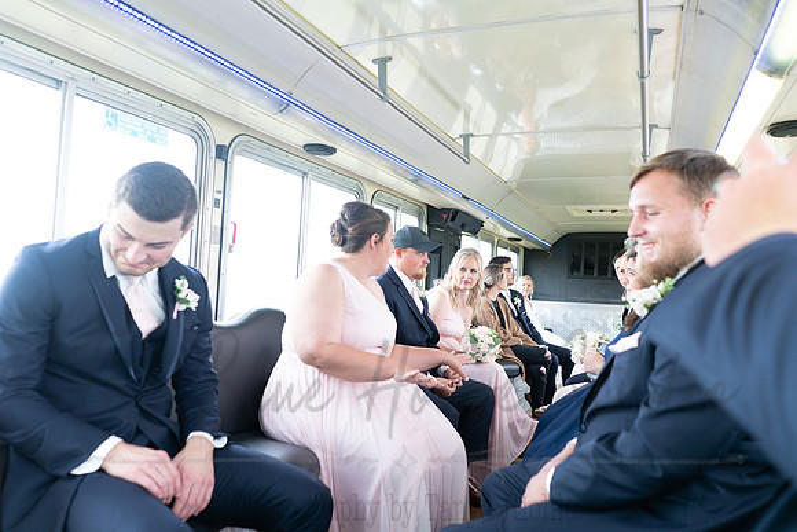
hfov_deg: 65.5
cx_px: 398
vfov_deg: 46.4
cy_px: 266
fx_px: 620
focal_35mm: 28
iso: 400
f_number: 3.2
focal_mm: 28
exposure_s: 1/60
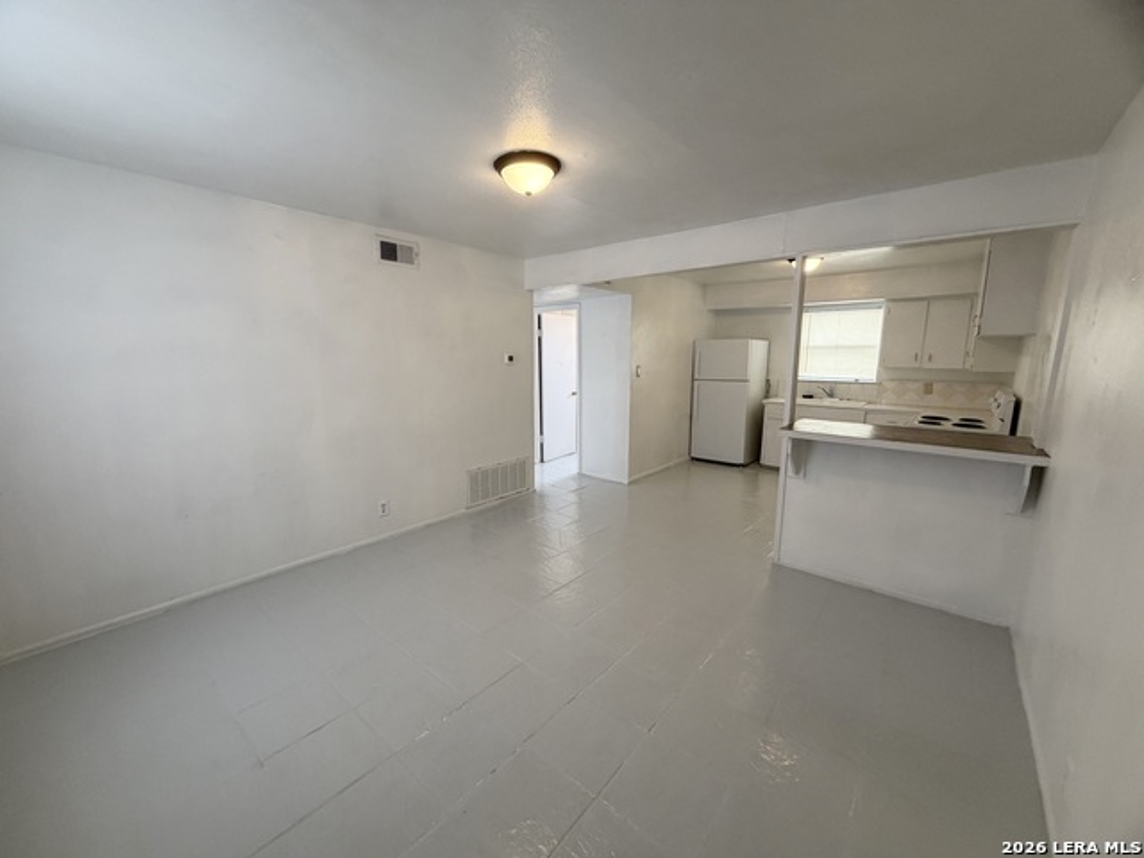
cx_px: 572
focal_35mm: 14
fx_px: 463
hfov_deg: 102.1
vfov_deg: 85.7
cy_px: 429
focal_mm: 2.22
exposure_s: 1/120
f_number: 2.2
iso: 320
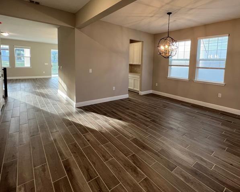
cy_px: 75
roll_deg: -1.9
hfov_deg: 89.2
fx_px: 121
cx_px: 135
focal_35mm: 17
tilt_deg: -5.4
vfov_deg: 75.9
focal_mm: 1.57
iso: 125
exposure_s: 1/60
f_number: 1.8
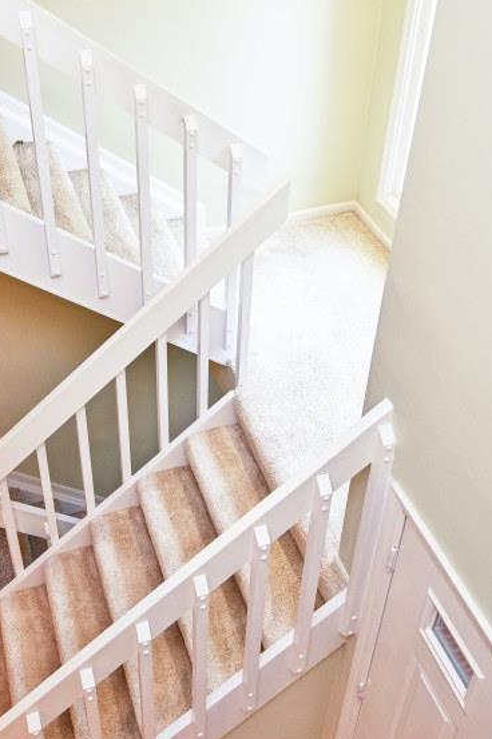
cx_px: 184
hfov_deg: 34.8
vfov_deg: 49.2
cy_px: 208
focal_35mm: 38
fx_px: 780
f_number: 4
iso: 280
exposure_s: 1/60
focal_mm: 14
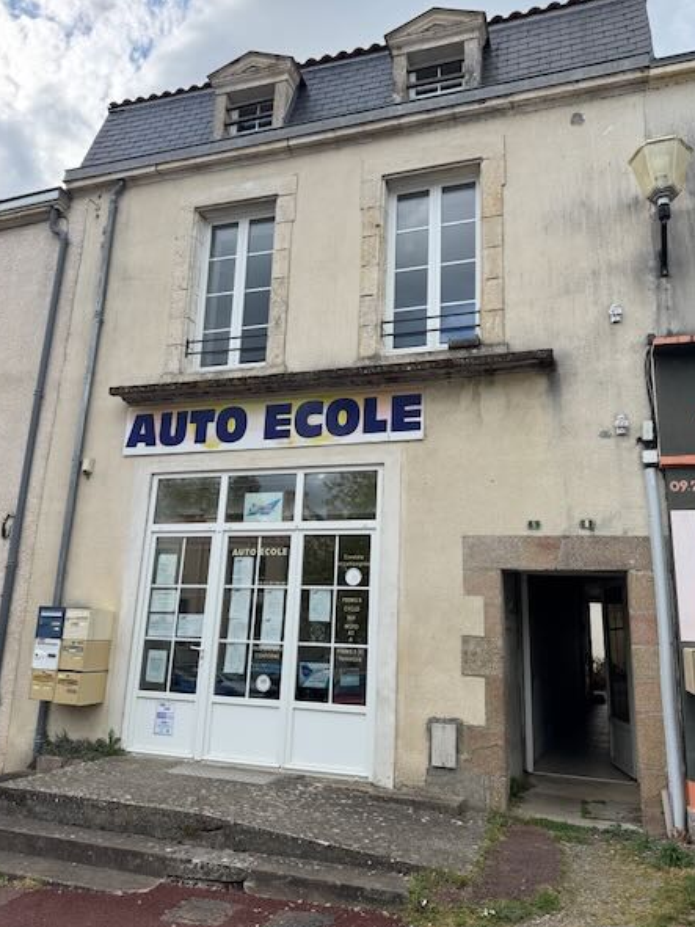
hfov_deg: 53.0
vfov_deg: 67.3
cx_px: 359
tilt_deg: +14.7
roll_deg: -2.9
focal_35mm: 26
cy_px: 449
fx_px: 696
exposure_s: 1/2041
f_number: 1.78
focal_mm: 6.76
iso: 80
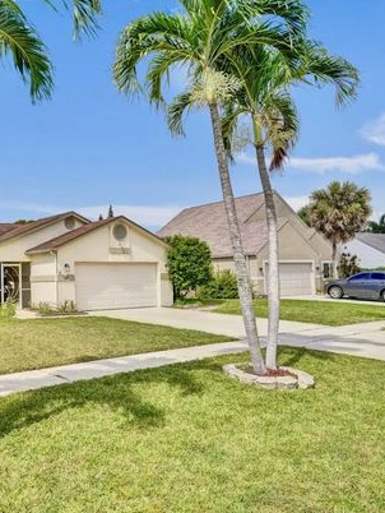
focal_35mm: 26
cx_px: 36
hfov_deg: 47.5
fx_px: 385
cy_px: 254
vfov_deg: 67.3
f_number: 9
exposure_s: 1/1250
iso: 800
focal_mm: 17
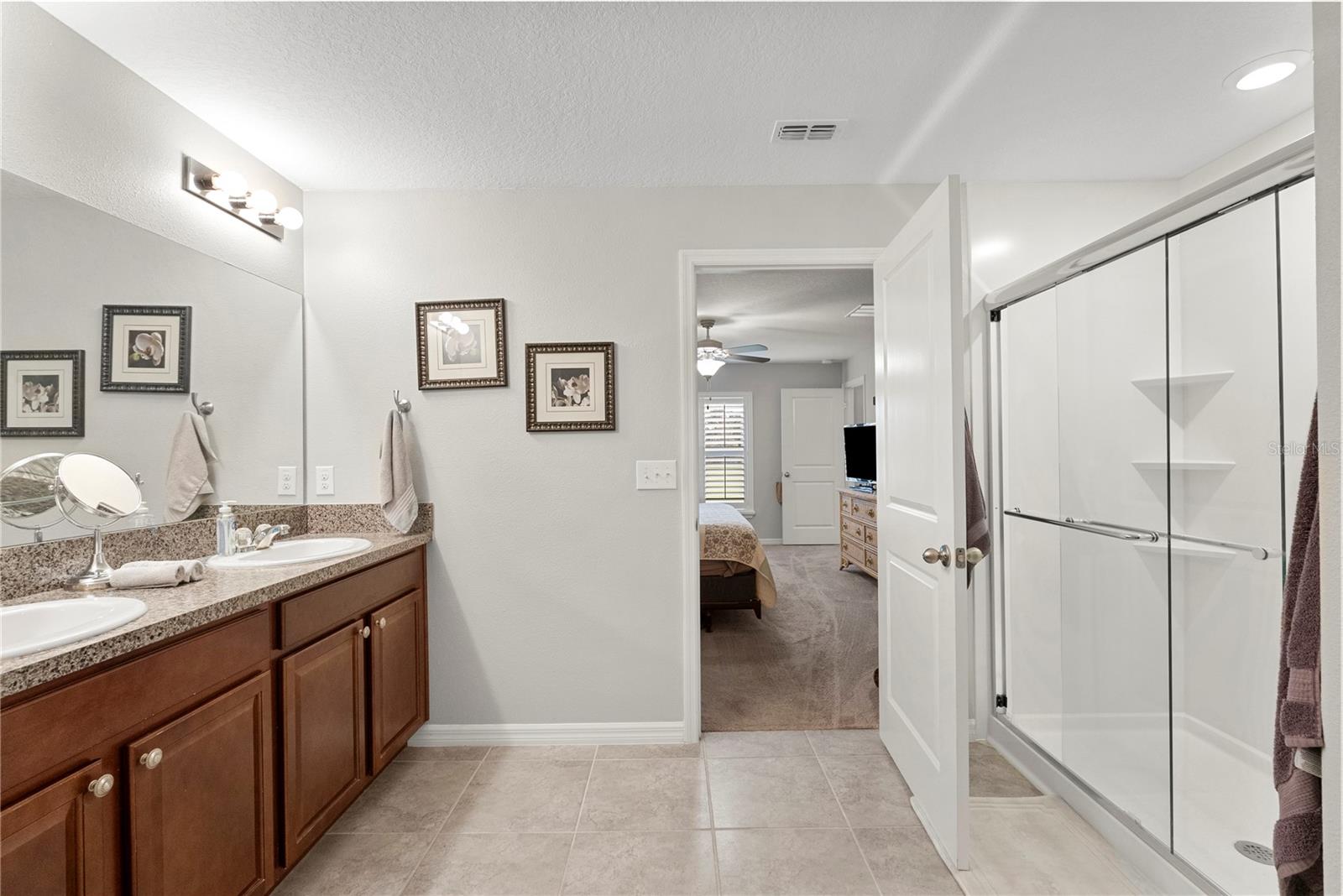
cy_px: 448
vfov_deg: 72.1
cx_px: 672
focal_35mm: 16
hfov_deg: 95.0
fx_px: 616
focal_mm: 16.5
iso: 2000
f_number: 9
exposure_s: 1/20
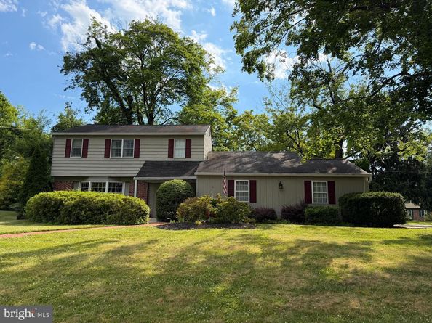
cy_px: 162
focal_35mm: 24
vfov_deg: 56.8
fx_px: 299
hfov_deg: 71.6
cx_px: 216
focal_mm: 6.76
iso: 100
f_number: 1.78
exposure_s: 1/3279
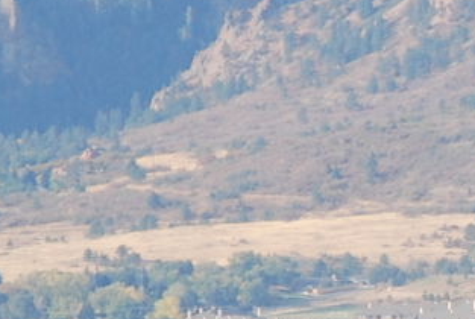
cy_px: 528
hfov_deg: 1.1
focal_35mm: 1838
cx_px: 1005
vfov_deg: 0.8
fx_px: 24297
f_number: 10
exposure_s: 1/250
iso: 200
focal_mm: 200
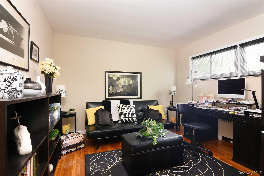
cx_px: 132
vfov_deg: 72.0
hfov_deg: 95.0
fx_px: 121
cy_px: 88
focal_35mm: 16
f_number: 9
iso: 320
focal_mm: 11
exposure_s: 1.3
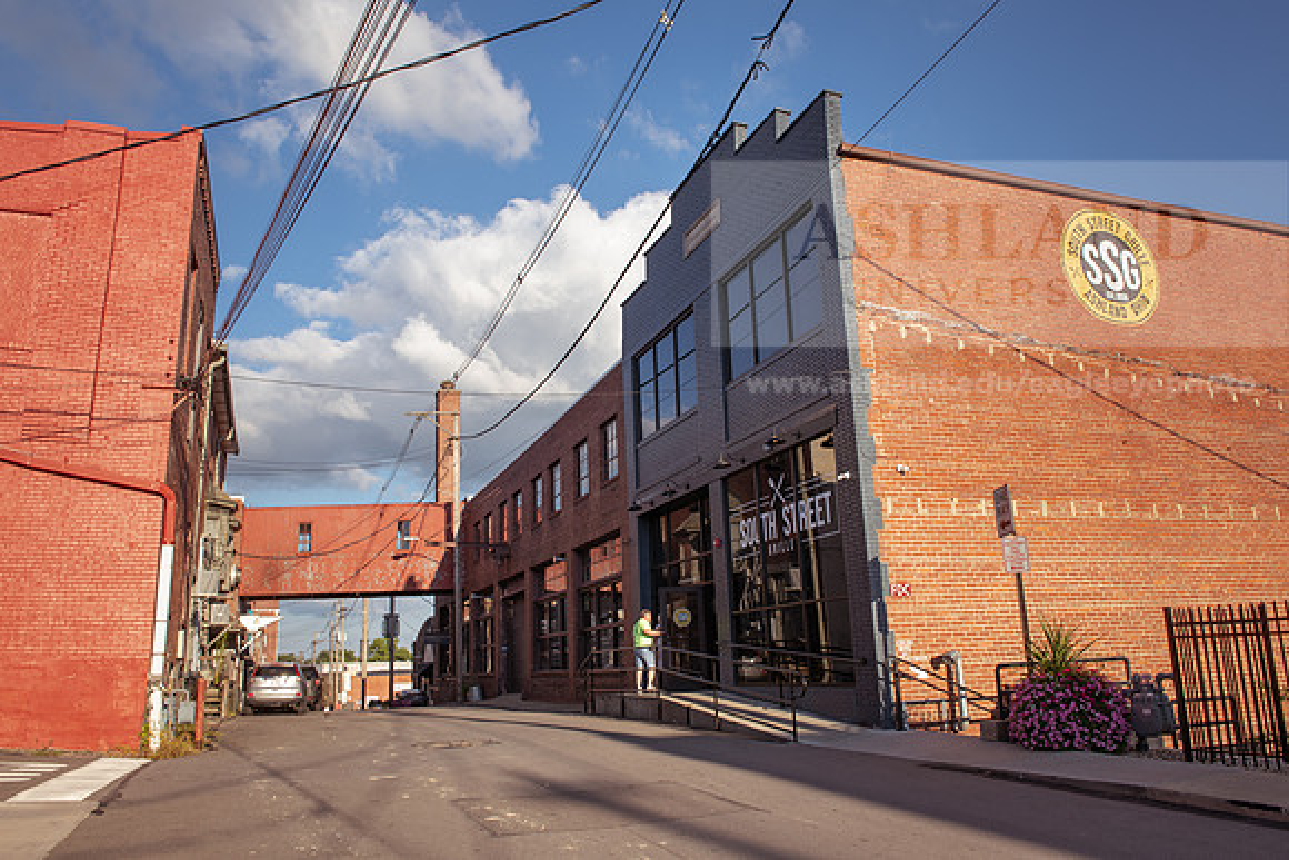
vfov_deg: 48.0
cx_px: 644
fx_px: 967
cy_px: 430
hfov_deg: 67.4
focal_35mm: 27
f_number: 9
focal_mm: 27
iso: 31
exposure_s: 1/50
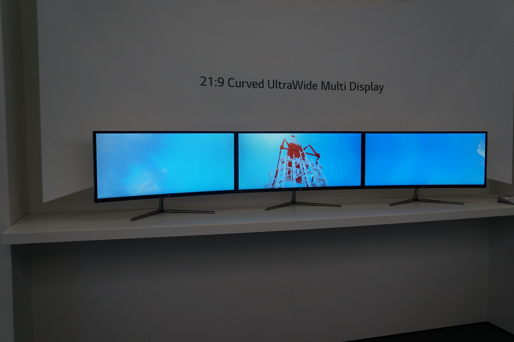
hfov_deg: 57.3
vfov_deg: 39.9
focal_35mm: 33
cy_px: 171
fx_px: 471
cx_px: 257
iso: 400
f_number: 4
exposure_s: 1/160
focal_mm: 22
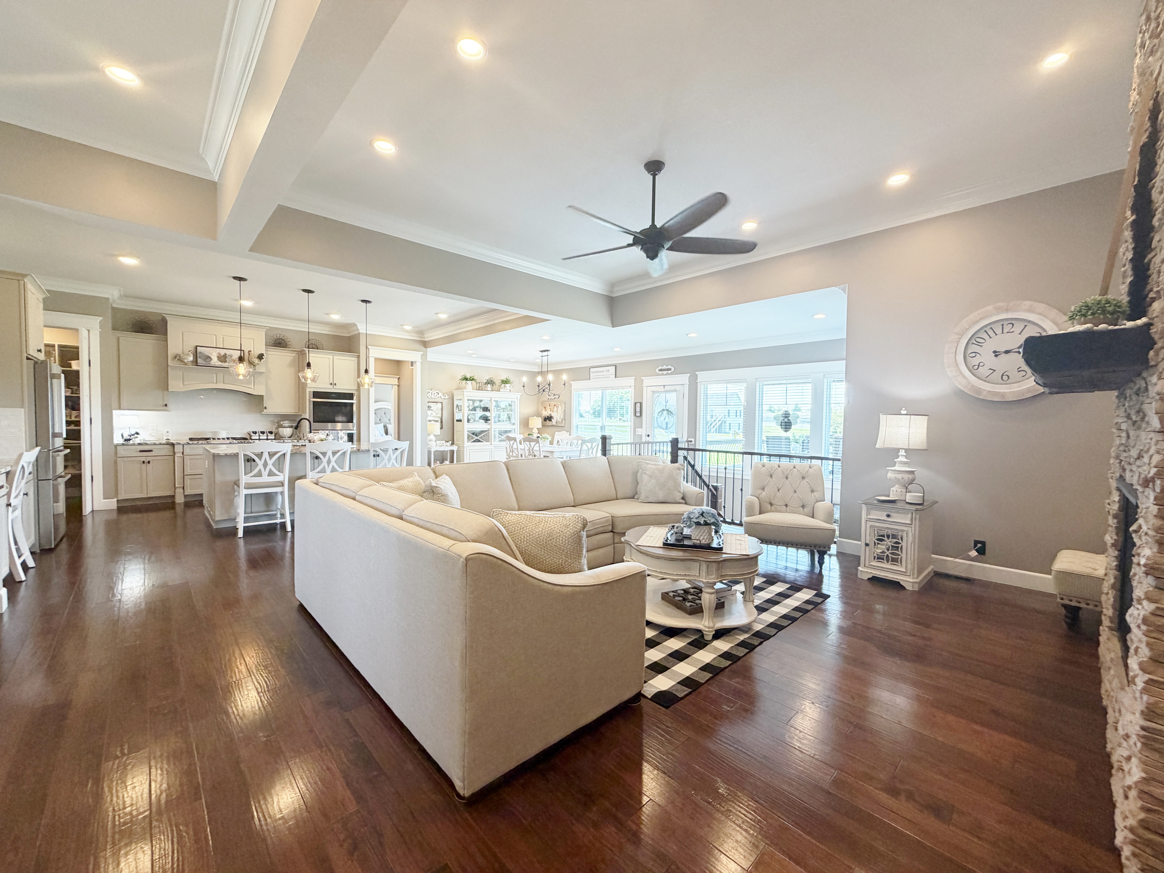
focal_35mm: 14
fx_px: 471
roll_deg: -0.5
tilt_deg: -1.9
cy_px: 436
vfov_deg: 85.7
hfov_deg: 102.1
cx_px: 582
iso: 200
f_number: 2.2
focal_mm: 2.22
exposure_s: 1/120
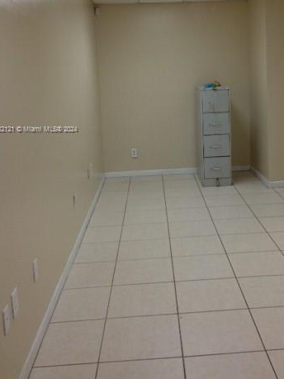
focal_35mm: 46
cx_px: 181
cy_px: 130
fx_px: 503
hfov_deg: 31.3
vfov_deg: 40.8
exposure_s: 1/120
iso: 80
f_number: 2.4
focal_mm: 4.13
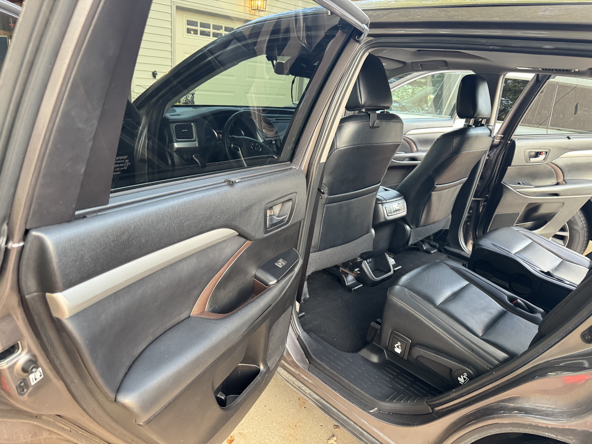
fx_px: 410
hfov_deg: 71.6
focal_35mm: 24
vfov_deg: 56.8
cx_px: 296
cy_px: 222
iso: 400
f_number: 1.78
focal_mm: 6.76
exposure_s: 1/60
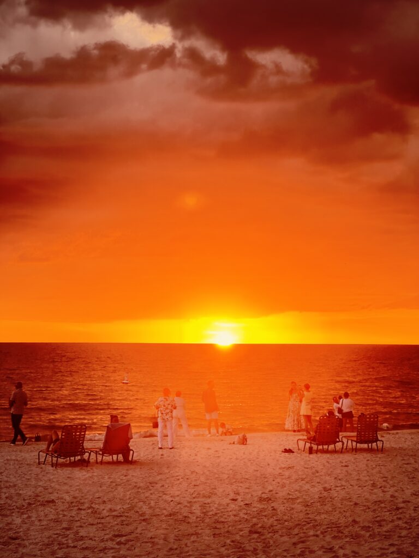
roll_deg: -1.0
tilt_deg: +3.5
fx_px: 1243
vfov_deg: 25.3
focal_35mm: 77
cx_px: 210
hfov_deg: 19.1
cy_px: 279
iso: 250
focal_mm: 9
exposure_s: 1/60
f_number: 2.8
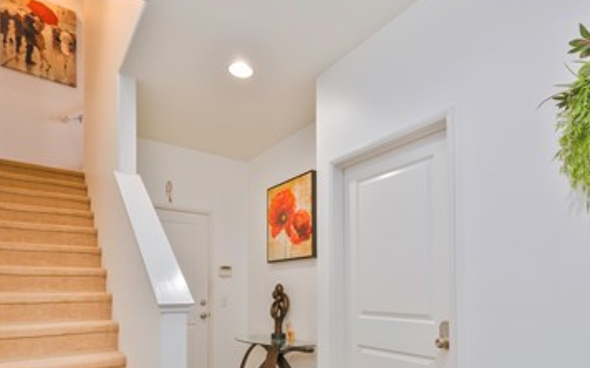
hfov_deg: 79.5
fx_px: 354
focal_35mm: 22
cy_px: 282
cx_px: 325
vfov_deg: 52.3
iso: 800
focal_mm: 12
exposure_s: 1/15
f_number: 4
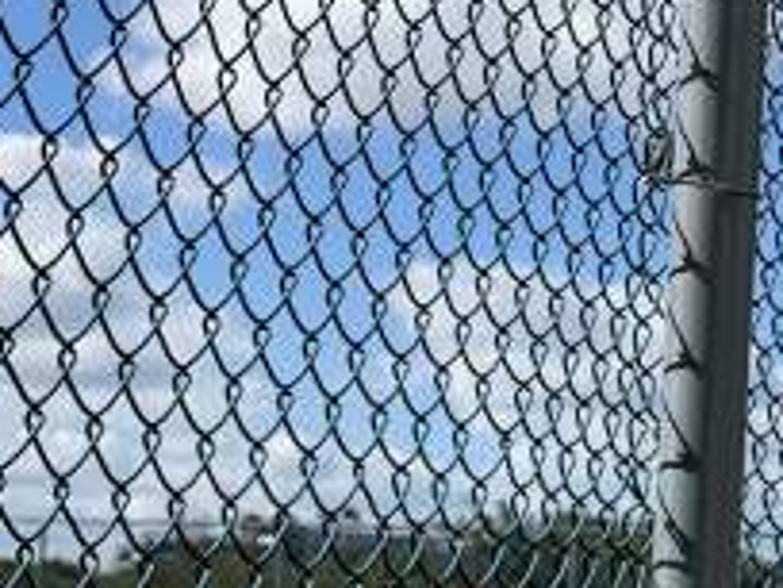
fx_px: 2126
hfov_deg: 16.9
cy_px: 580
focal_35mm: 94
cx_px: -664
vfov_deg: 15.5
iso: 80
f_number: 1.78
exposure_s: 1/5714
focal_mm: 6.76
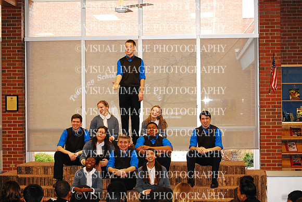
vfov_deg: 16.6
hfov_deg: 24.6
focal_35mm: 82
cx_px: 151
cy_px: 101
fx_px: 693
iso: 1600
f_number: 7.1
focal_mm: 55
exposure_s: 1/60
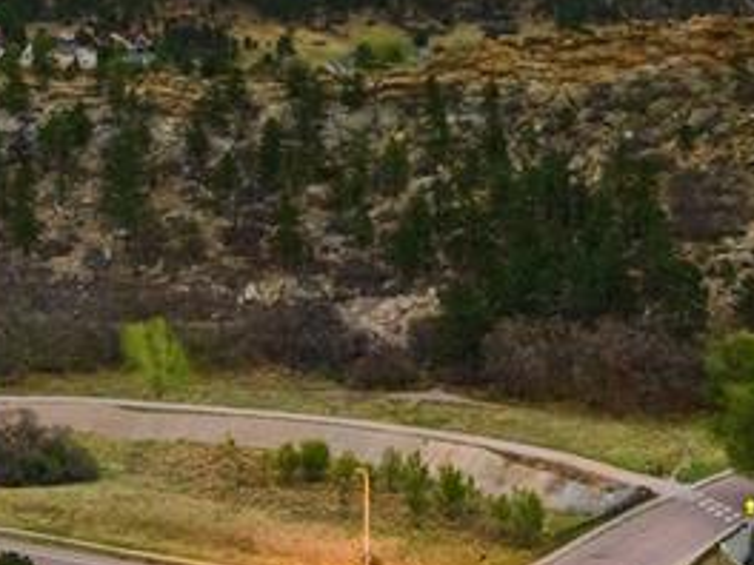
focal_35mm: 93
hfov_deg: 21.0
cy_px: 171
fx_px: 2026
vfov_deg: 15.8
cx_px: 463
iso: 1500
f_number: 10
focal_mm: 12.29
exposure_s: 1/5
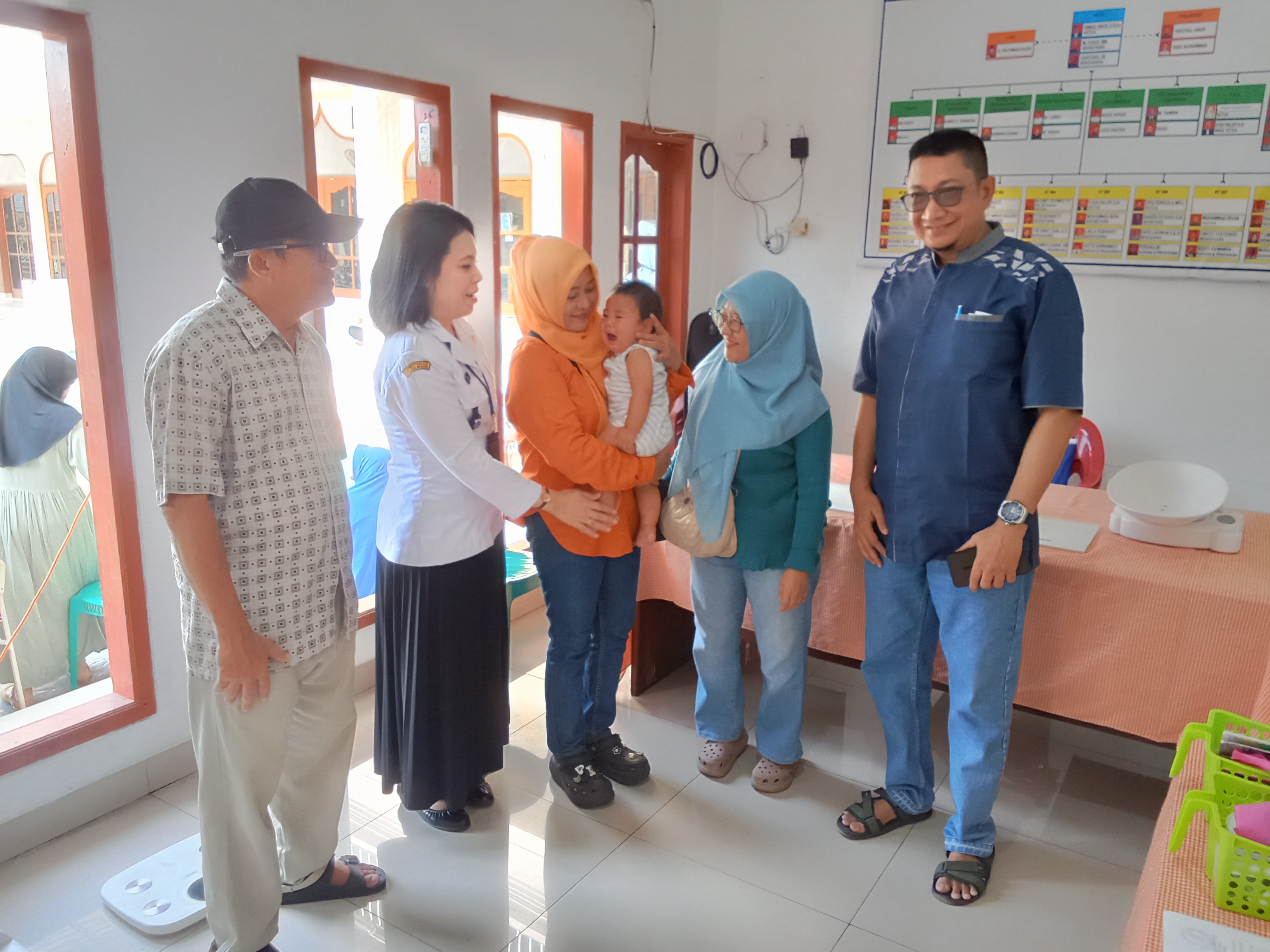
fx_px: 991
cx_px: 635
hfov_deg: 65.3
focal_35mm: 27
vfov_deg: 51.4
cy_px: 476
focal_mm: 2.79
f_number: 2
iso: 262
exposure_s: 1/33.3
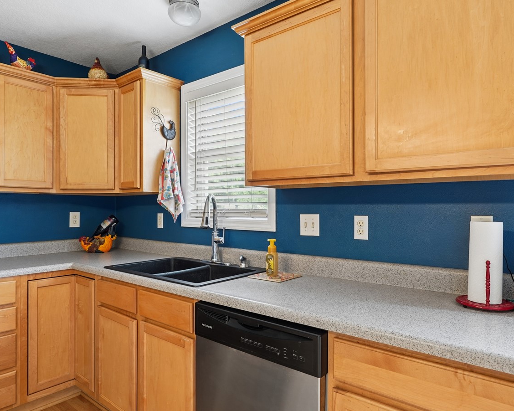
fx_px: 365
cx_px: 265
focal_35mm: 24
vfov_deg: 58.7
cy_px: 214
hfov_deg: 70.3
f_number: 9
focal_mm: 17
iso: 400
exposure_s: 1/6
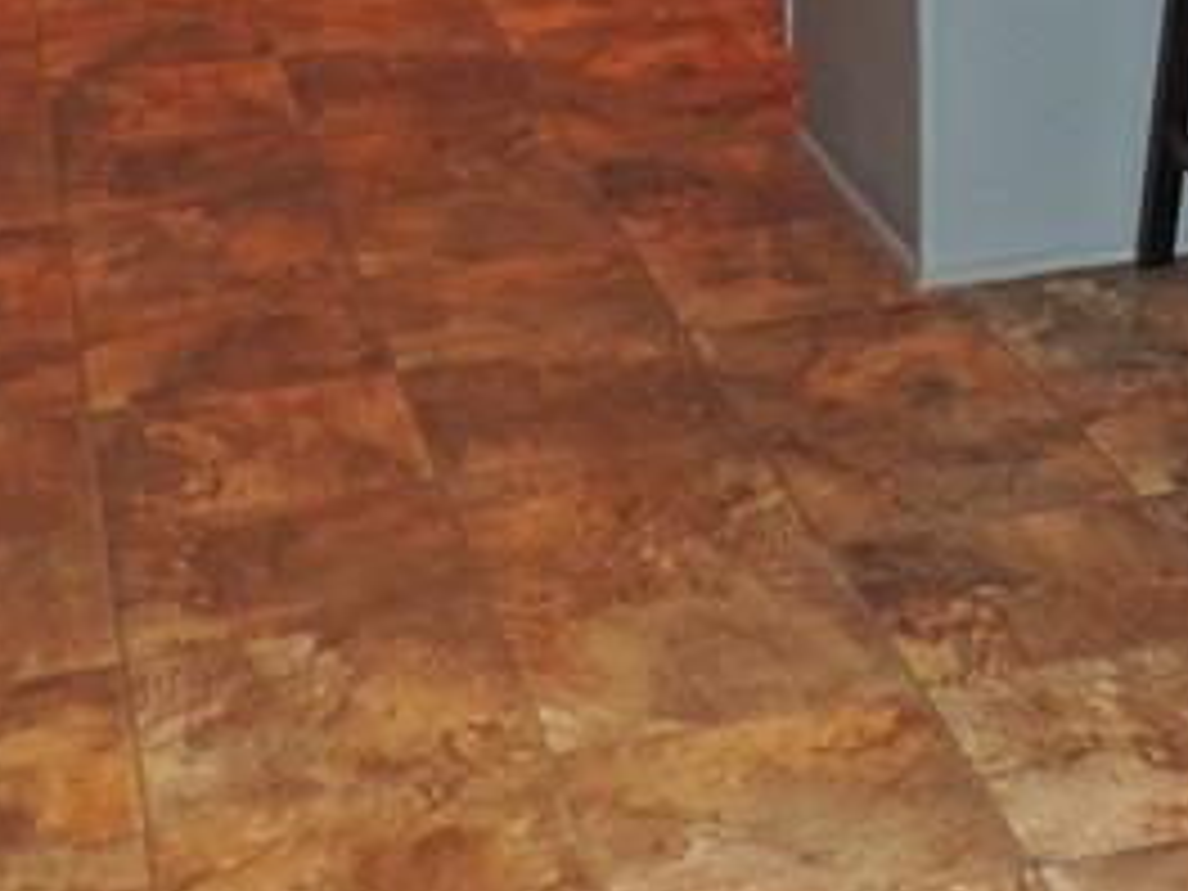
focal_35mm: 93
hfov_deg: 20.3
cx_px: 1258
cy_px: -371
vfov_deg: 14.9
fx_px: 3192
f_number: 3
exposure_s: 1/30
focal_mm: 4.3
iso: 200
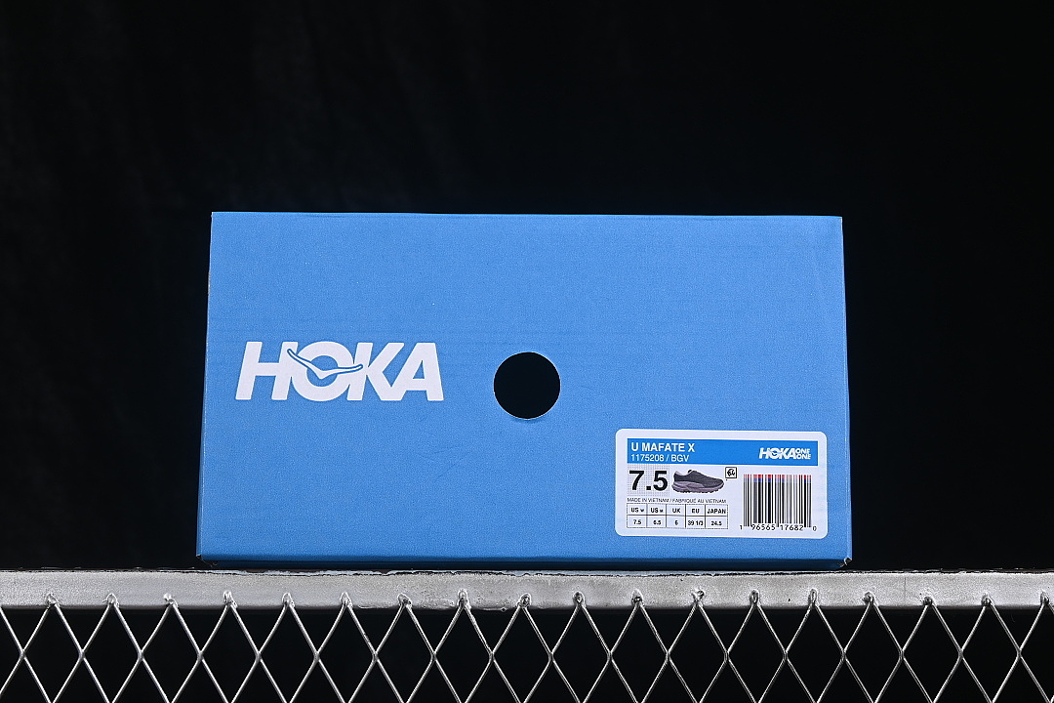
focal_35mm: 75
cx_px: 527
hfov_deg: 27.0
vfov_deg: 18.2
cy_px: 352
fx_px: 2196
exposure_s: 1/80
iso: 160
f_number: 8
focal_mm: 50
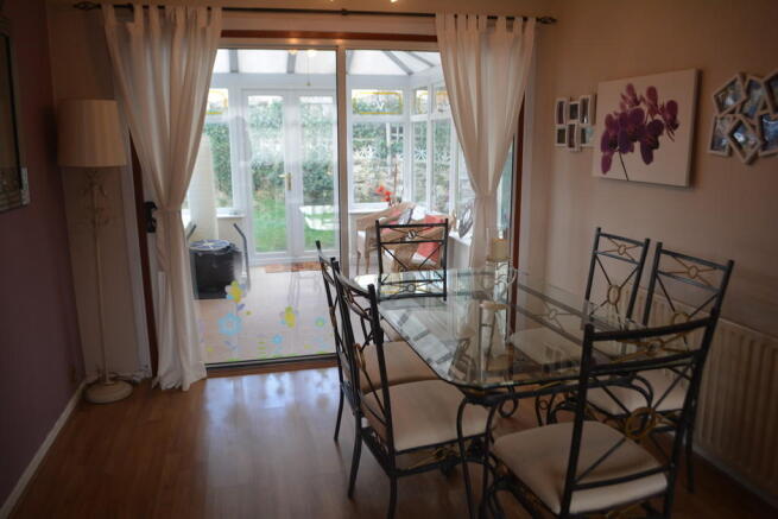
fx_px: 584
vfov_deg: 48.0
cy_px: 260
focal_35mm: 27
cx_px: 389
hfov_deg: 67.4
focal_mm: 18
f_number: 4
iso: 400
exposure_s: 1/60
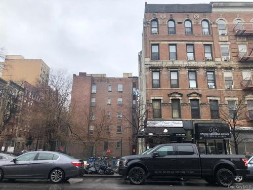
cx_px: 126
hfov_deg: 63.4
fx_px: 205
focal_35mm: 28
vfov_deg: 49.7
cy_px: 95
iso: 20
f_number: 1.8
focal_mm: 4
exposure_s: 1/666
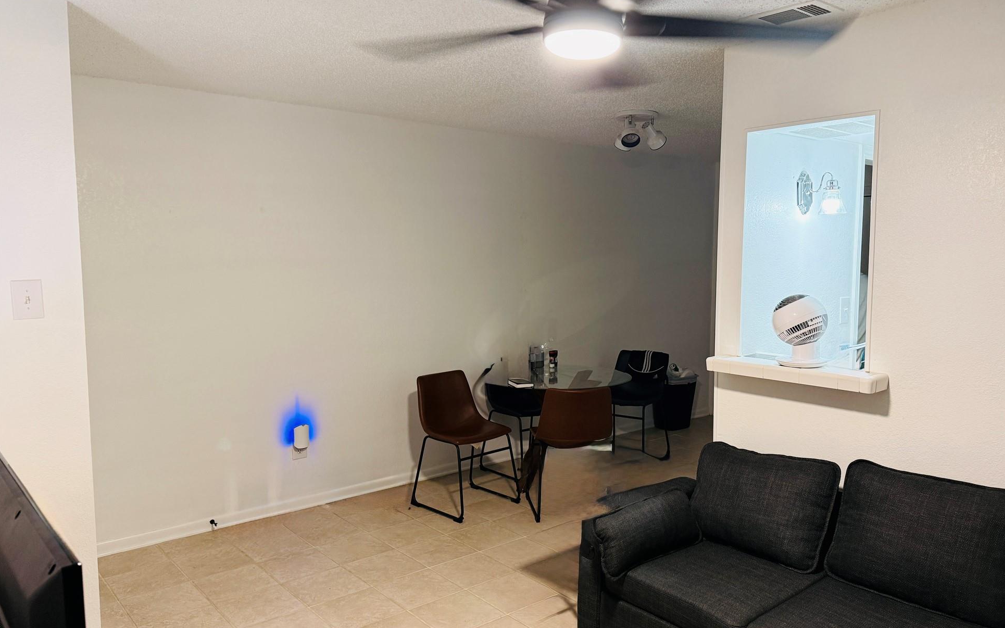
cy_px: 320
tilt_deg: -4.9
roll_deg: -0.6
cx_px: 531
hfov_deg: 68.3
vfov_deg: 46.0
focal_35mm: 27
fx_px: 739
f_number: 1.78
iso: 160
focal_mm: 6.76
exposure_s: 1/41
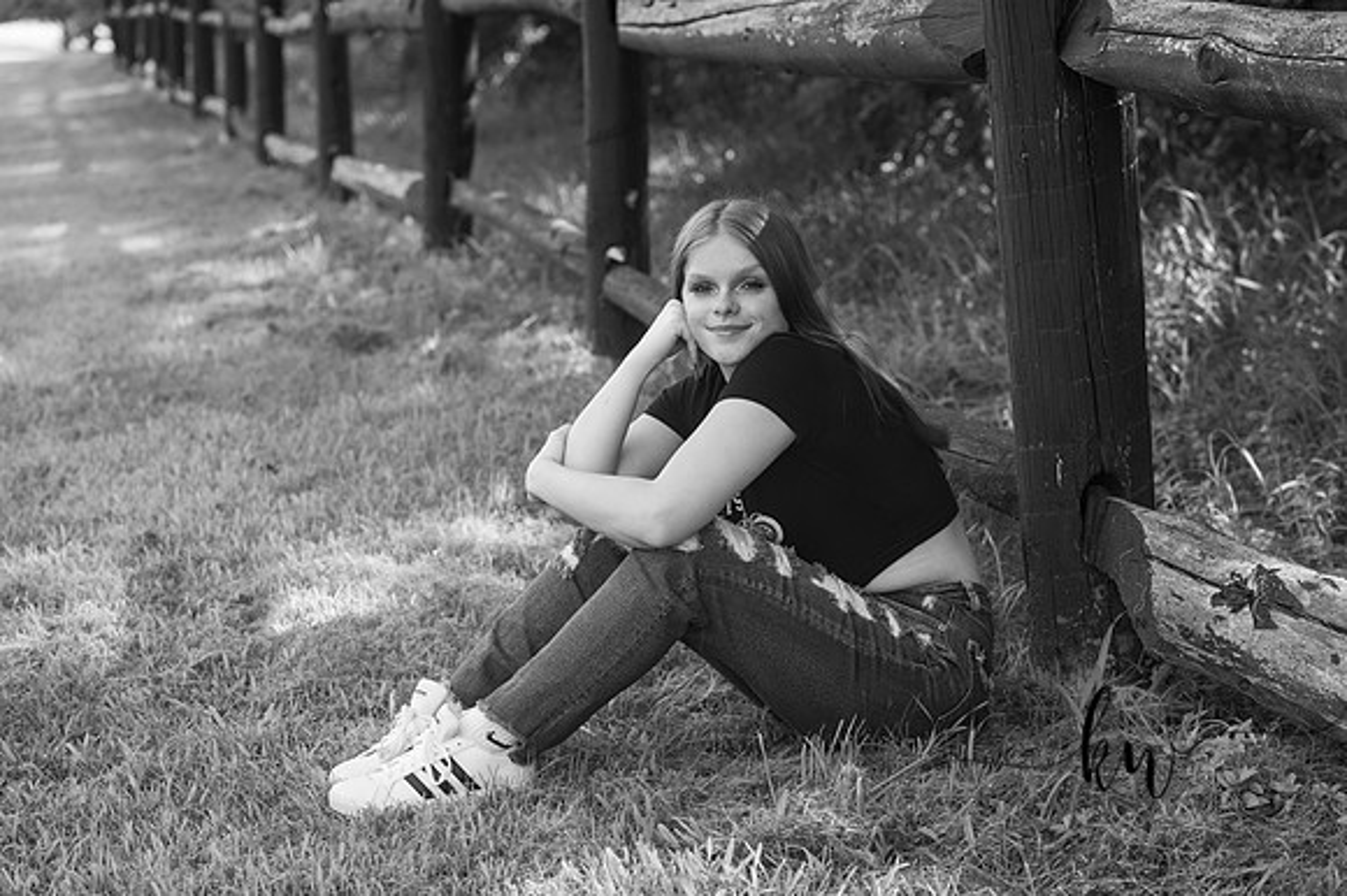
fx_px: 2618
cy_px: 448
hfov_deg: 28.9
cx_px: 674
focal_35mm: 70
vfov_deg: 19.4
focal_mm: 70
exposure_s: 1/200
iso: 400
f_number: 4.5
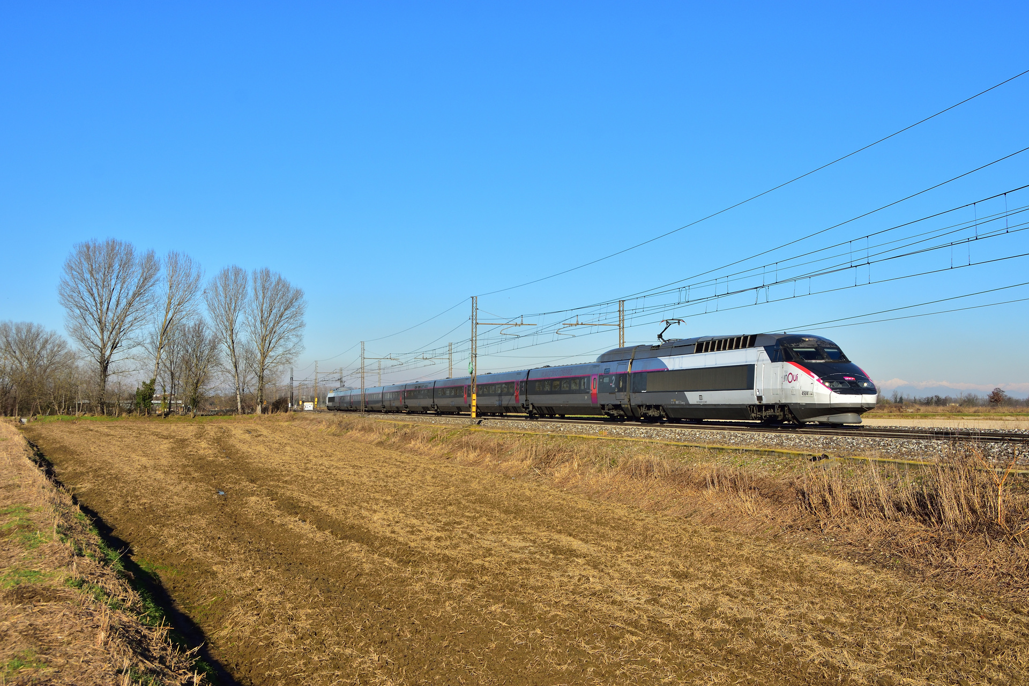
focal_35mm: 44
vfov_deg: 30.8
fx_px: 1243
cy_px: 343
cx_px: 514
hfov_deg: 45.0
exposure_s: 1/800
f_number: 7.1
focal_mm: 29
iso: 200
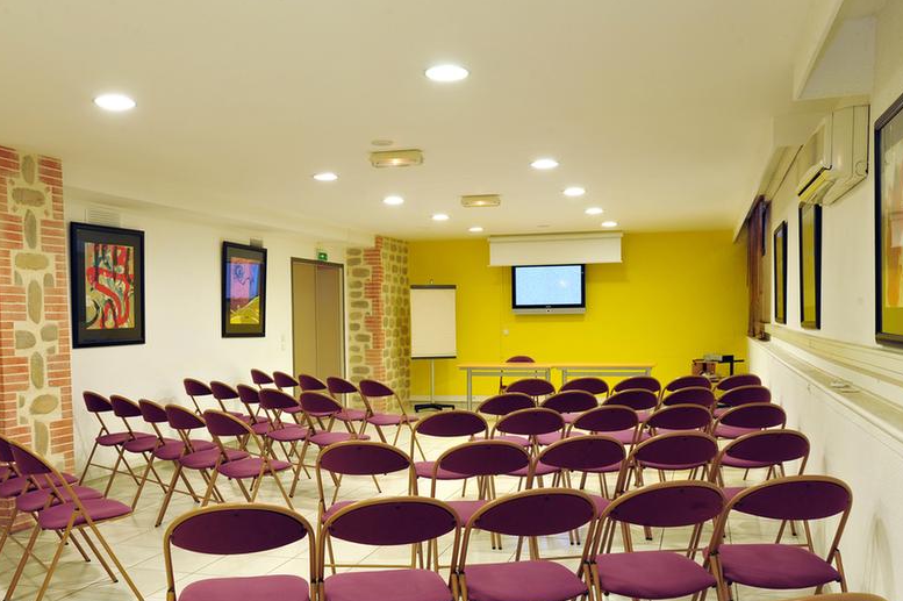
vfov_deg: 38.7
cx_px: 444
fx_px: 852
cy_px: 360
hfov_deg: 55.8
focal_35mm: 34
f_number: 11
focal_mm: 28
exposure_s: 1/2.5
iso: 400
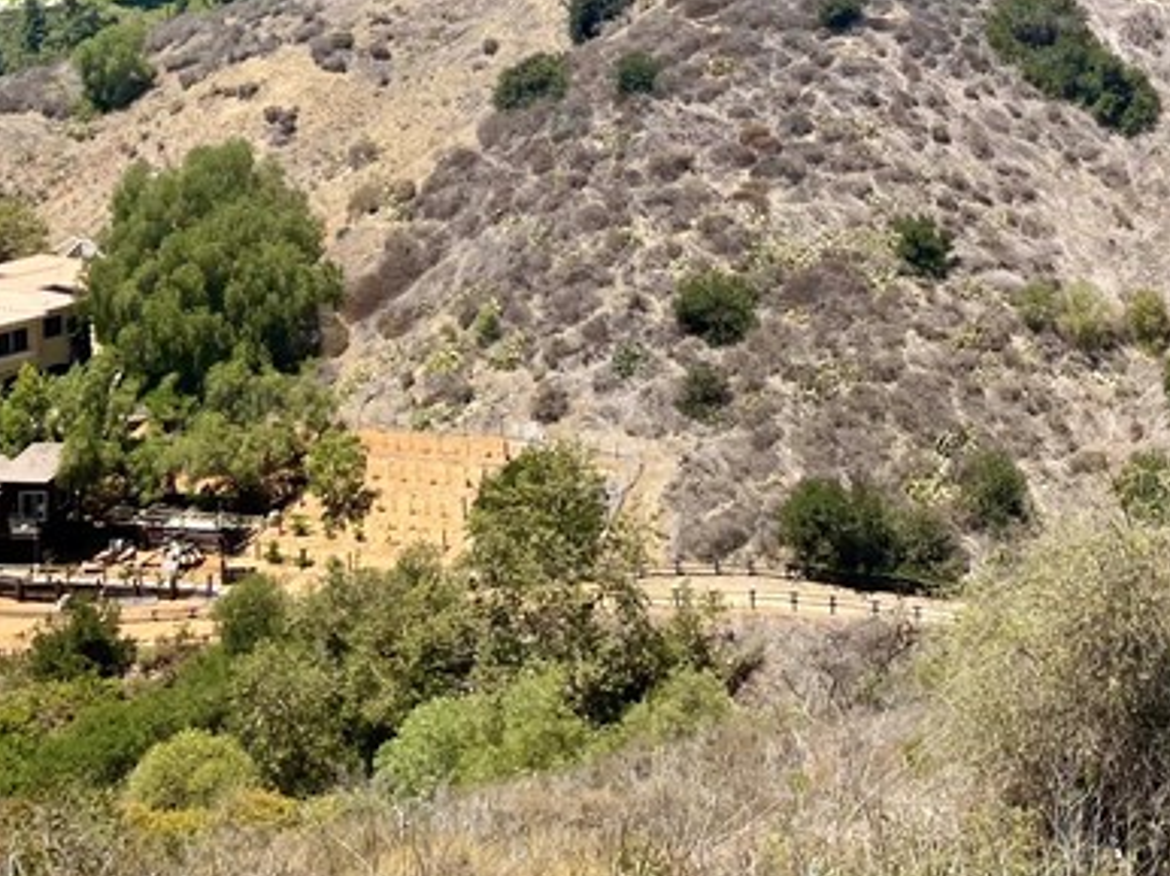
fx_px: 2331
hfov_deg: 26.7
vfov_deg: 20.0
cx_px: 1158
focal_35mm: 69
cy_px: -170
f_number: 1.6
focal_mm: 5.1
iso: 32
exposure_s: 1/3663
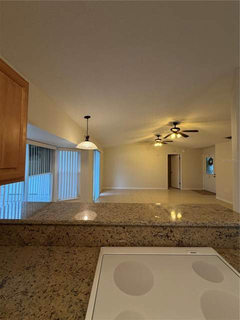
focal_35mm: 14
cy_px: 160
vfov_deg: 102.1
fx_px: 129
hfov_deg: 85.7
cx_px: 120
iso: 200
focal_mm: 2.22
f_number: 2.2
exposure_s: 1/60
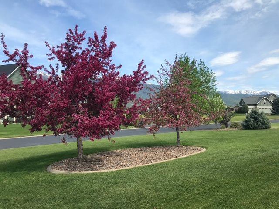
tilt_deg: +3.1
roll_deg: -0.3
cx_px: 140
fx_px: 226
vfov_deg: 49.7
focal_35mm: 28
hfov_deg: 63.4
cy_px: 104
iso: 20
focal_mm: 3.99
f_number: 1.8
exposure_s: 1/1996
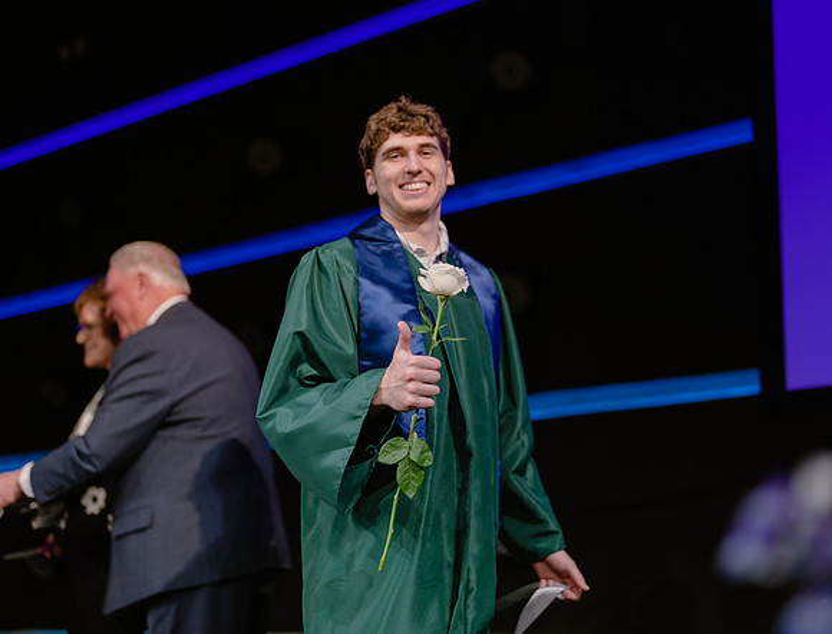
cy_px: 281
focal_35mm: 63
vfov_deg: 23.6
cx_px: 485
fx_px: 1519
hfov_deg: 30.6
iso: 640
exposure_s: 1/320
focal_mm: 50
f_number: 1.2
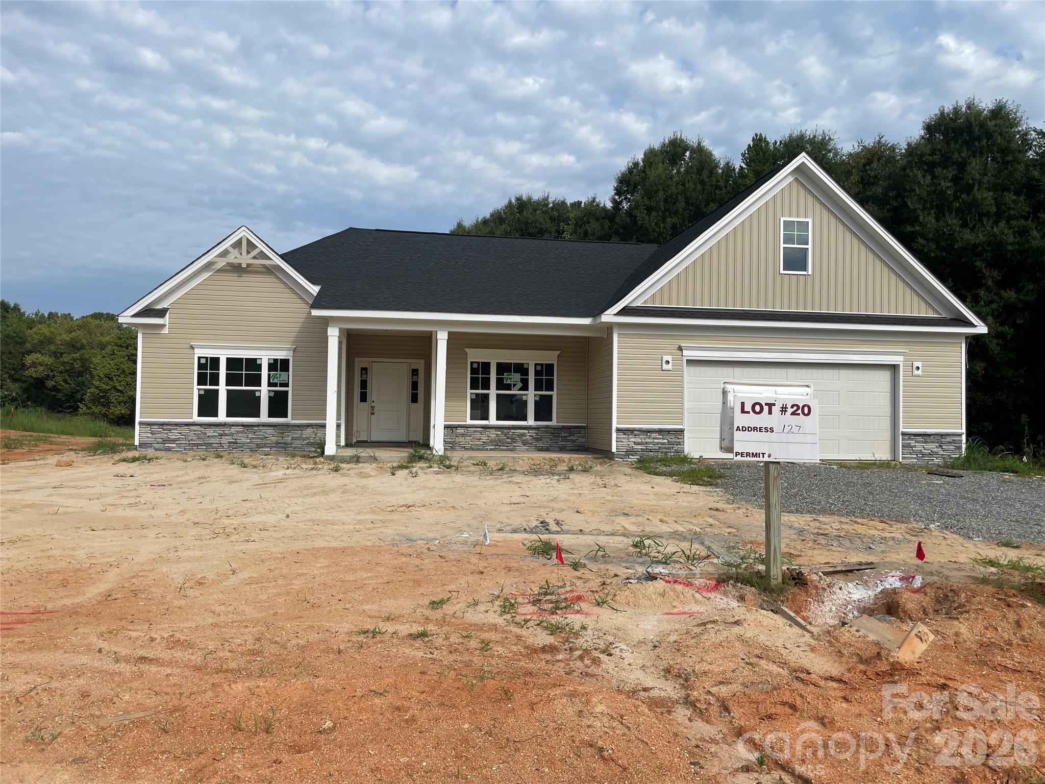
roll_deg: -0.1
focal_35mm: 26
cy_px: 392
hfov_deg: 67.3
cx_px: 522
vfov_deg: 53.1
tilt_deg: +0.9
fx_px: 785
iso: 32
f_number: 1.6
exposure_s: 1/5051
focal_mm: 4.2
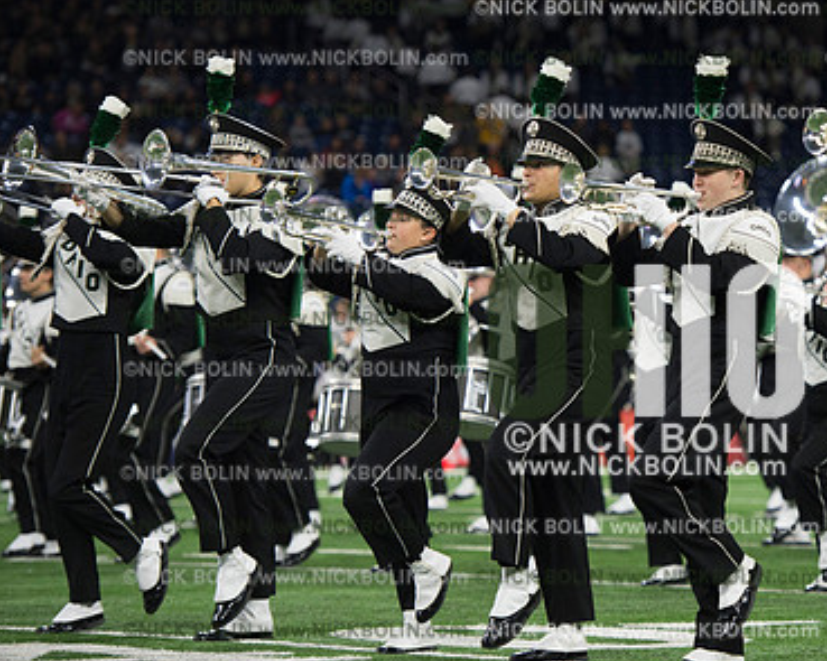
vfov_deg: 7.8
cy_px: 370
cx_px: 645
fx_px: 4869
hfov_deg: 9.7
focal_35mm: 199
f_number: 3.5
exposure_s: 1/1600
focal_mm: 135
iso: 2500
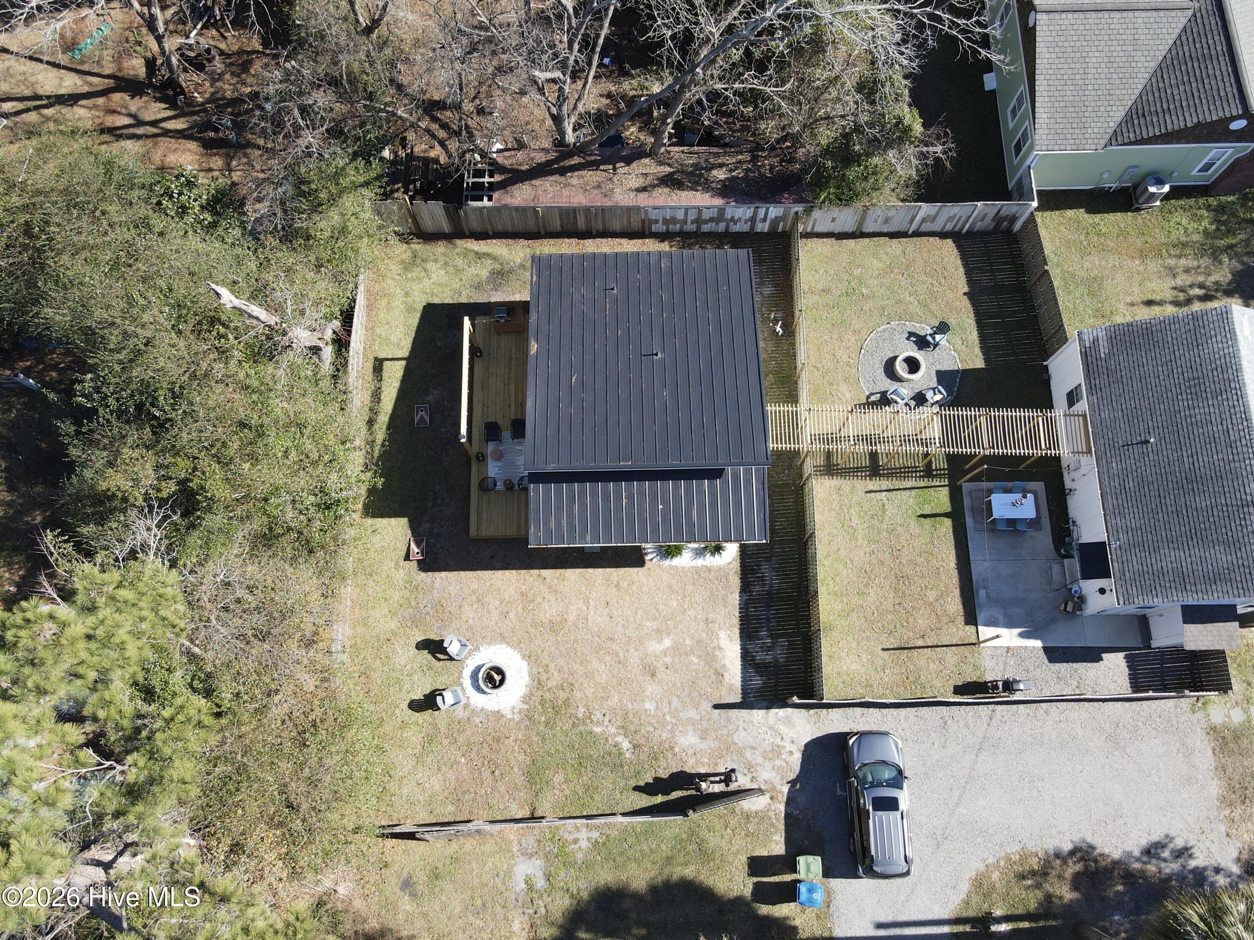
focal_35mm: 24
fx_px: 869
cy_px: 470
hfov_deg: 71.6
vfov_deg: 56.8
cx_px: 627
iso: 100
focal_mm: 4.5
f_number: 2.8
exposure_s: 1/200
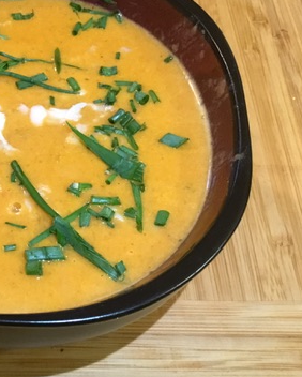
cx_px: -12
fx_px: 614
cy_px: 187
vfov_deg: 34.1
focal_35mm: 55
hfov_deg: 26.0
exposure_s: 1/24
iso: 200
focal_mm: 3.3
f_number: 2.4
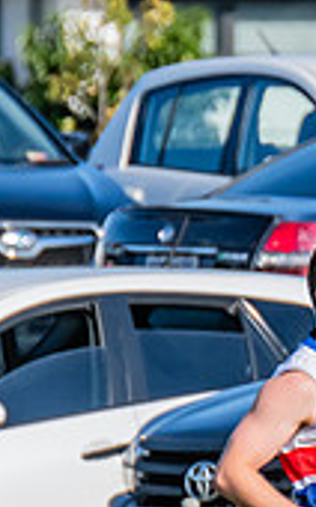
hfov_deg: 0.7
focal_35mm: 2006
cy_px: 456
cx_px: 1135
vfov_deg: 1.0
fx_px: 27688
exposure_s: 1/1600
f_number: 10
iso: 800
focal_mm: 380
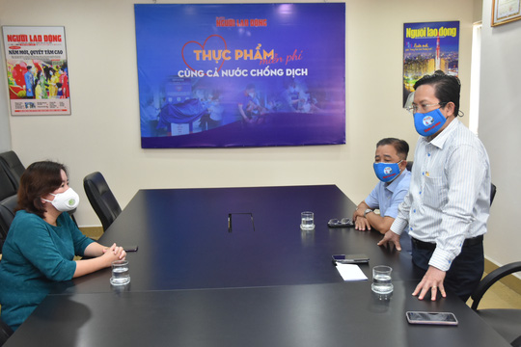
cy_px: 174
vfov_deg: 34.2
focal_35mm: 39
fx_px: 564
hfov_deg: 49.6
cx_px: 260
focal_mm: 26
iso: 1250
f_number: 4
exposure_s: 1/125
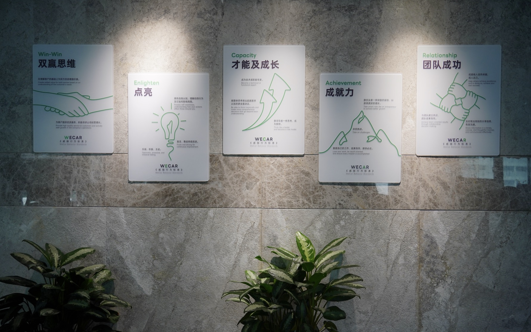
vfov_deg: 38.3
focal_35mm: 33
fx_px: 478
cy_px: 173
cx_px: 264
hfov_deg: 58.1
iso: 250
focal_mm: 32
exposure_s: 1/200
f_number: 3.2
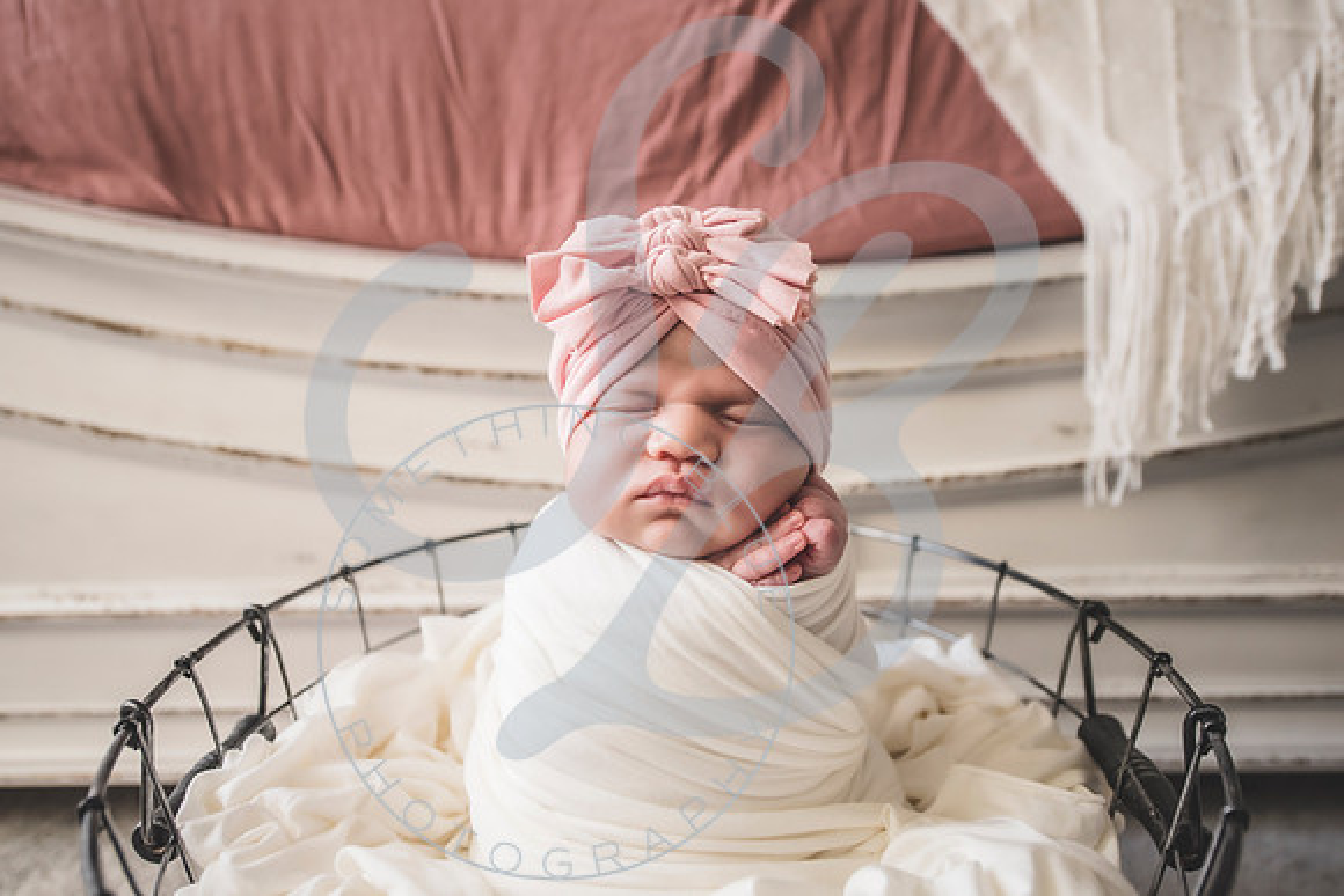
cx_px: 672
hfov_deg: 73.7
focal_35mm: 24
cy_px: 448
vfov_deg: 53.2
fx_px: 896
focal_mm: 24
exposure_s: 1/125
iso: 1000
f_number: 2.8
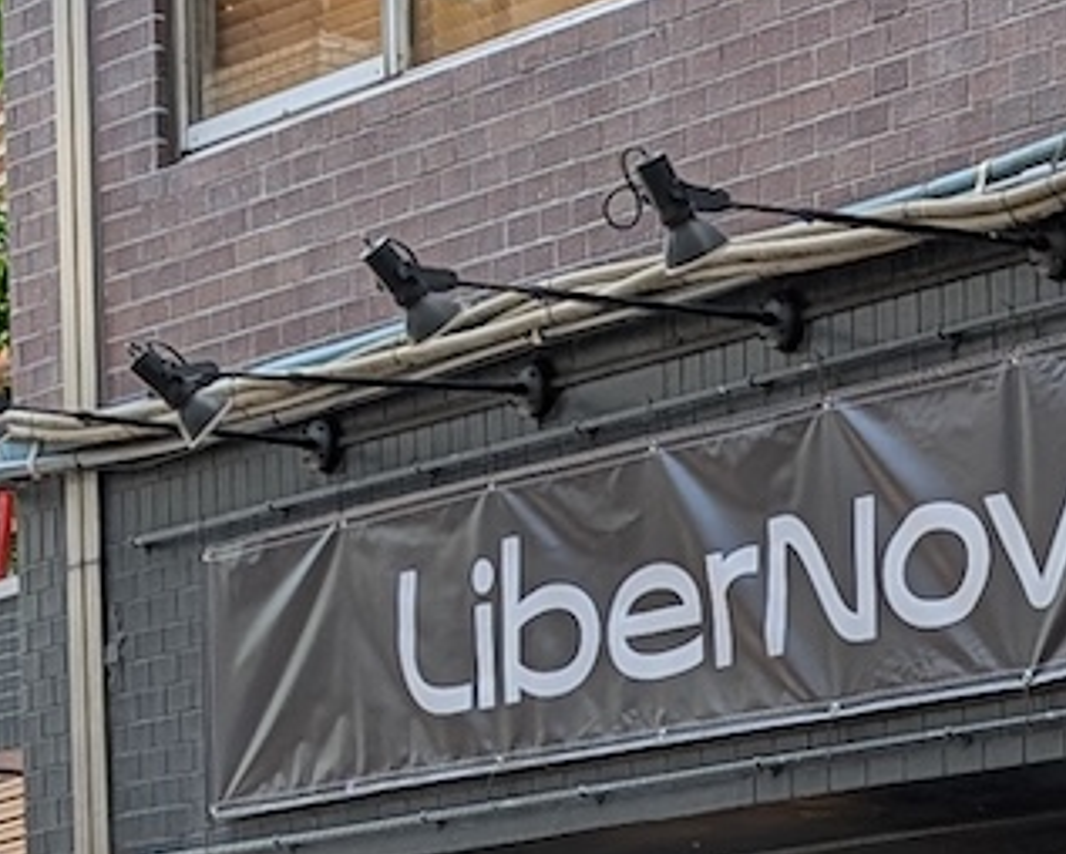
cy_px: 1526
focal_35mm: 142
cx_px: 1779
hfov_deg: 12.6
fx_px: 4483
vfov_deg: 10.3
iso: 17
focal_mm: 6.9
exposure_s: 1/305
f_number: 1.68
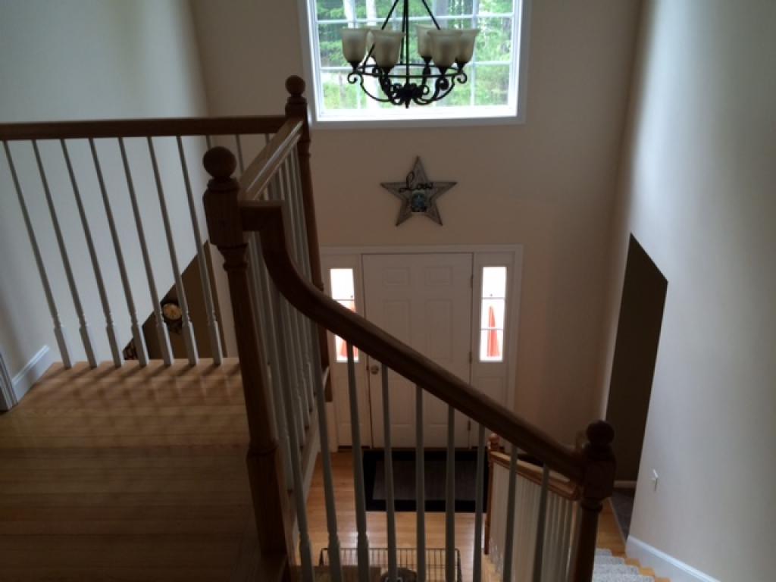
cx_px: 388
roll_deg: +2.1
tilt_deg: -25.8
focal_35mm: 29
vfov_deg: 48.2
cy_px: 291
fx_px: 650
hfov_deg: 61.7
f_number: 2.2
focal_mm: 4.15
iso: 50
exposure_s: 1/30
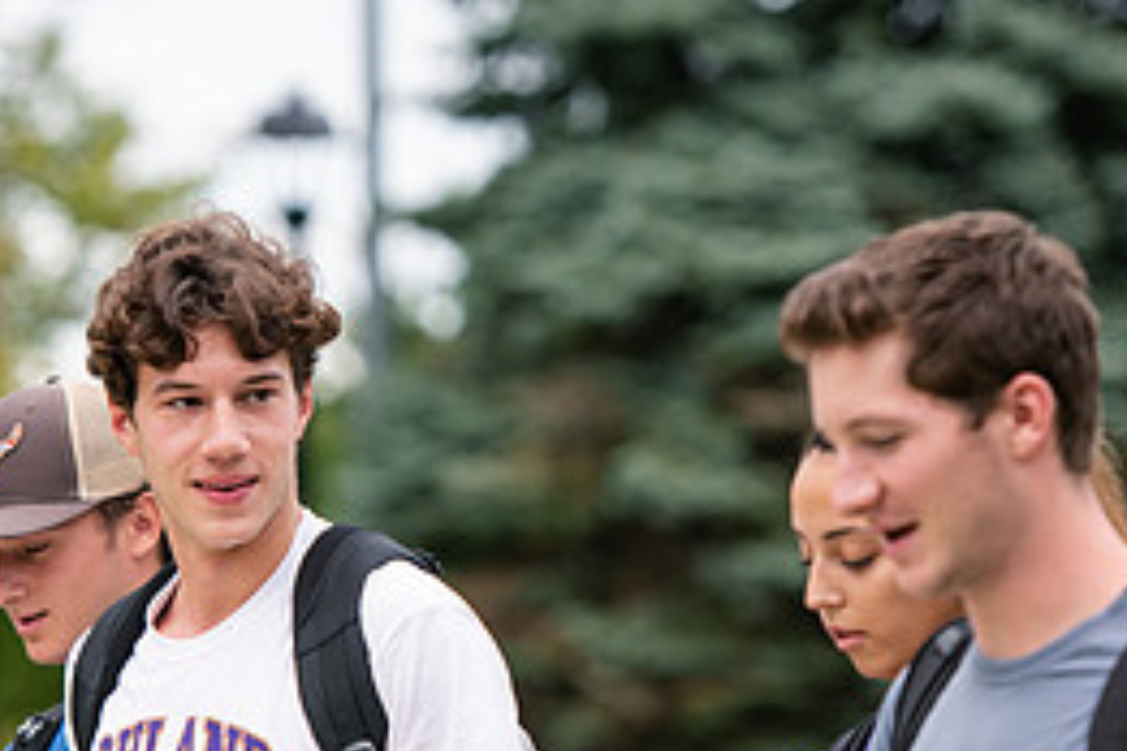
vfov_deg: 4.8
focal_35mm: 289
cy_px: 675
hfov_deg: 7.1
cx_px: 302
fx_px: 9047
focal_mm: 130
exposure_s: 1/640
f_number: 3.2
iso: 160
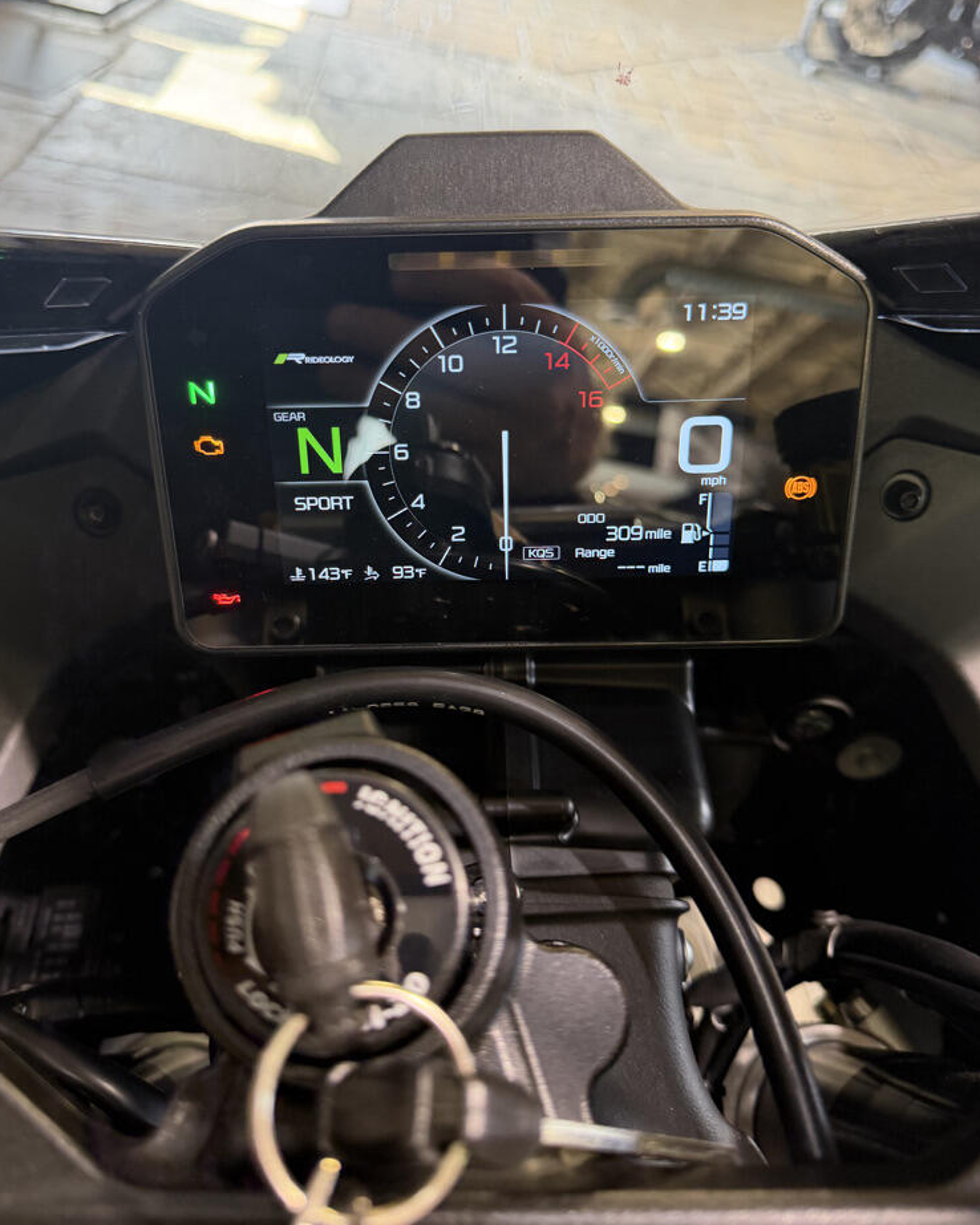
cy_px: 556
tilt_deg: -40.8
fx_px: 943
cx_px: 474
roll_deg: -15.3
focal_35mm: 26
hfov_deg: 54.9
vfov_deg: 65.9
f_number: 1.78
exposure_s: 1/60
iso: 250
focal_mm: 6.76
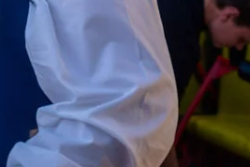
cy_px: -80
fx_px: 1410
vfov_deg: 6.7
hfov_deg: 9.7
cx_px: -159
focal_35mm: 203
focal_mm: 53
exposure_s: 1/320
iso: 500
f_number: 4.5
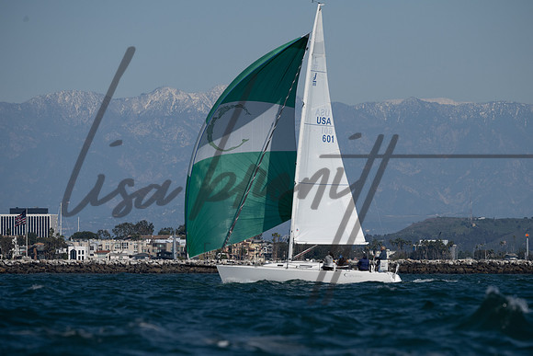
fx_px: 5124
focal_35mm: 346
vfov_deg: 4.0
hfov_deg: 6.0
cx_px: 286
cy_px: 203
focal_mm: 300
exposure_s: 1/3200
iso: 400
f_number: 8
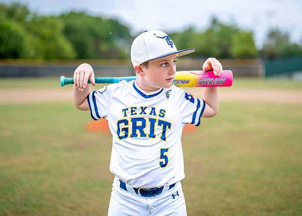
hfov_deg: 33.8
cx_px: 159
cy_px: 97
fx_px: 497
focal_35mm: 58
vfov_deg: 24.5
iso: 160
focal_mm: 50
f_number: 1.2
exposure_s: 1/1600
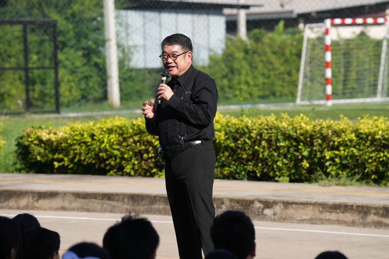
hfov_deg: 10.3
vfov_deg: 6.9
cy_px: 130
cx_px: 194
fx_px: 2160
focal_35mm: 200
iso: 100
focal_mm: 200
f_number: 6.3
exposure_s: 1/320
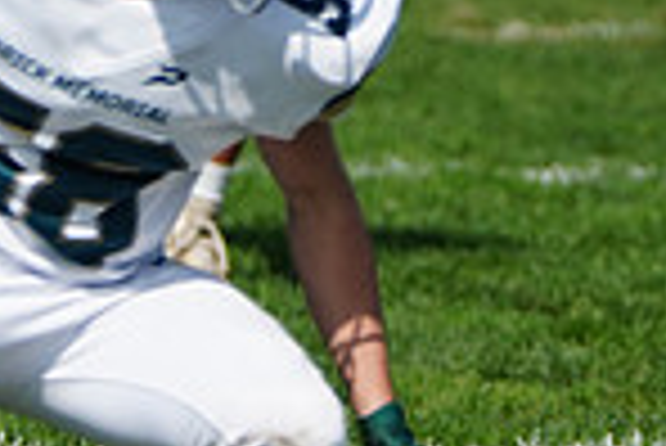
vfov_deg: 1.8
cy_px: -300
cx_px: 4
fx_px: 14277
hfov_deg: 2.7
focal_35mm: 771
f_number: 2.8
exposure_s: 1/8000
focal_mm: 197
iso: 400
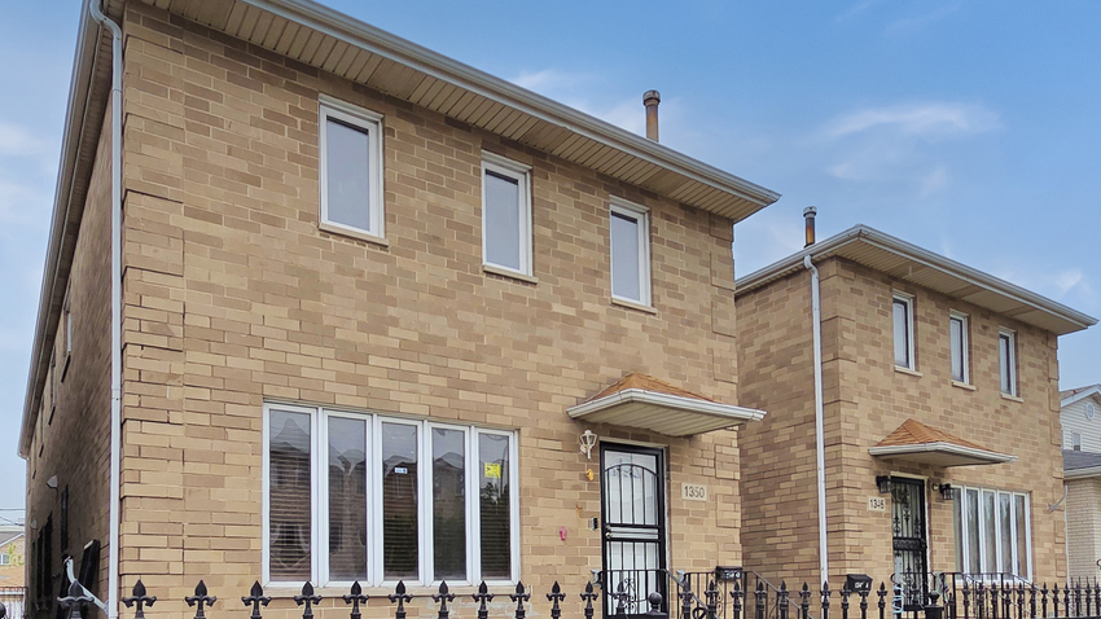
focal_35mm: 24
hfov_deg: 76.3
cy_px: 449
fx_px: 701
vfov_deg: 46.3
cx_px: 563
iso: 50
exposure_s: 1/544
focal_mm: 2.2
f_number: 2.2
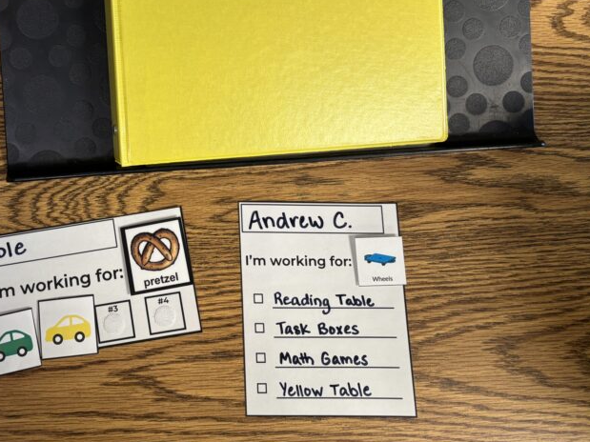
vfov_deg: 32.8
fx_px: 733
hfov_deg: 42.5
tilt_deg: -73.3
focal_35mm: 43
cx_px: 145
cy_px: 96
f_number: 1.6
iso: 125
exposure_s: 1/60
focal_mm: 5.96
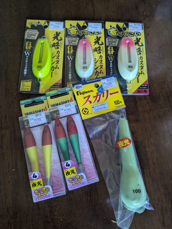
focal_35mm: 25
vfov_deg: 69.4
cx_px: 86
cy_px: 114
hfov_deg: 54.9
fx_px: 165
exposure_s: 1/100
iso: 199
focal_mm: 5.43
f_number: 1.89
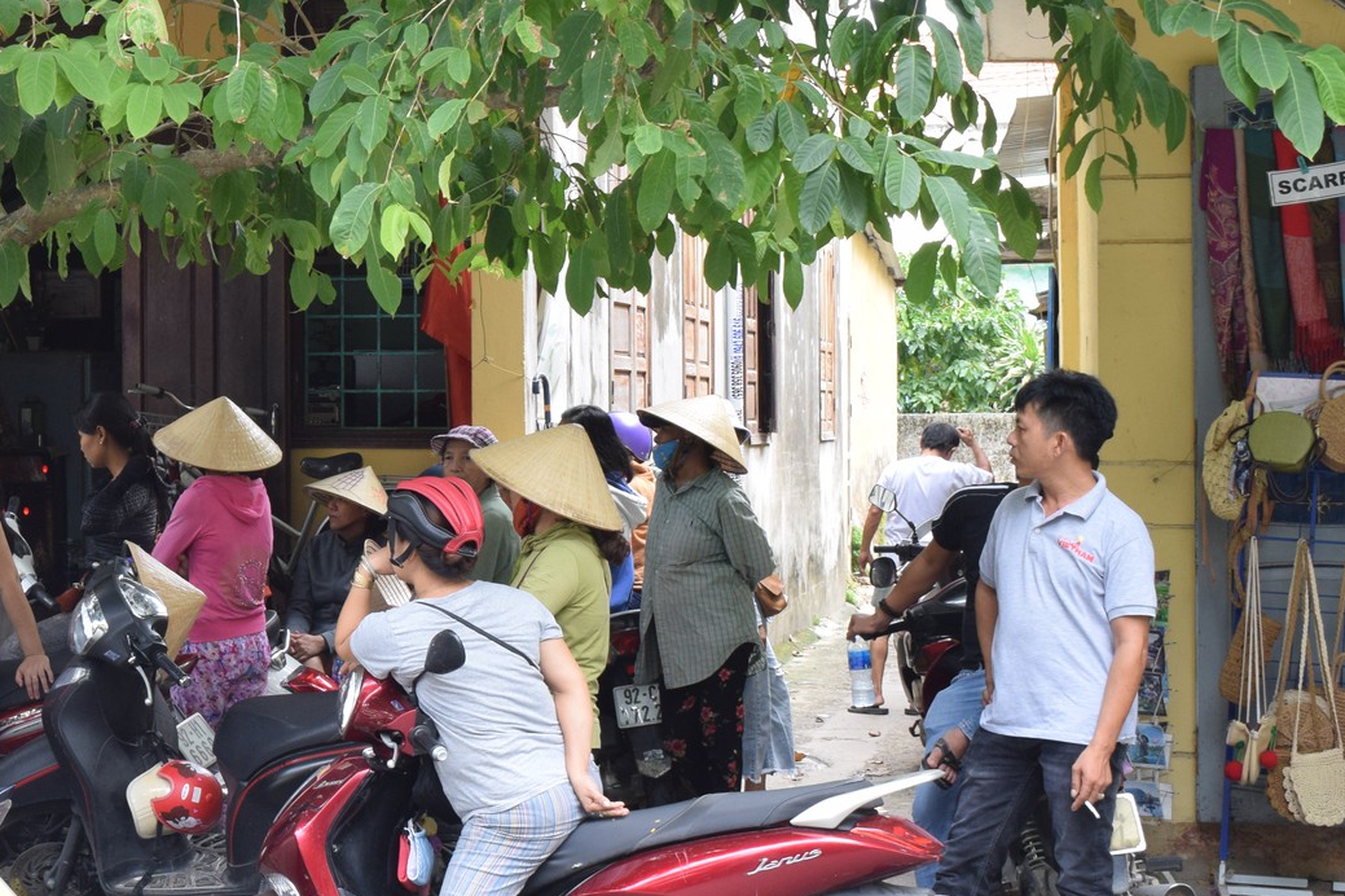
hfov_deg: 25.0
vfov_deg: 17.5
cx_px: 74
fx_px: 2912
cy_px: 419
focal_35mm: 78
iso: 400
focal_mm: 27
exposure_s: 1/60
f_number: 9
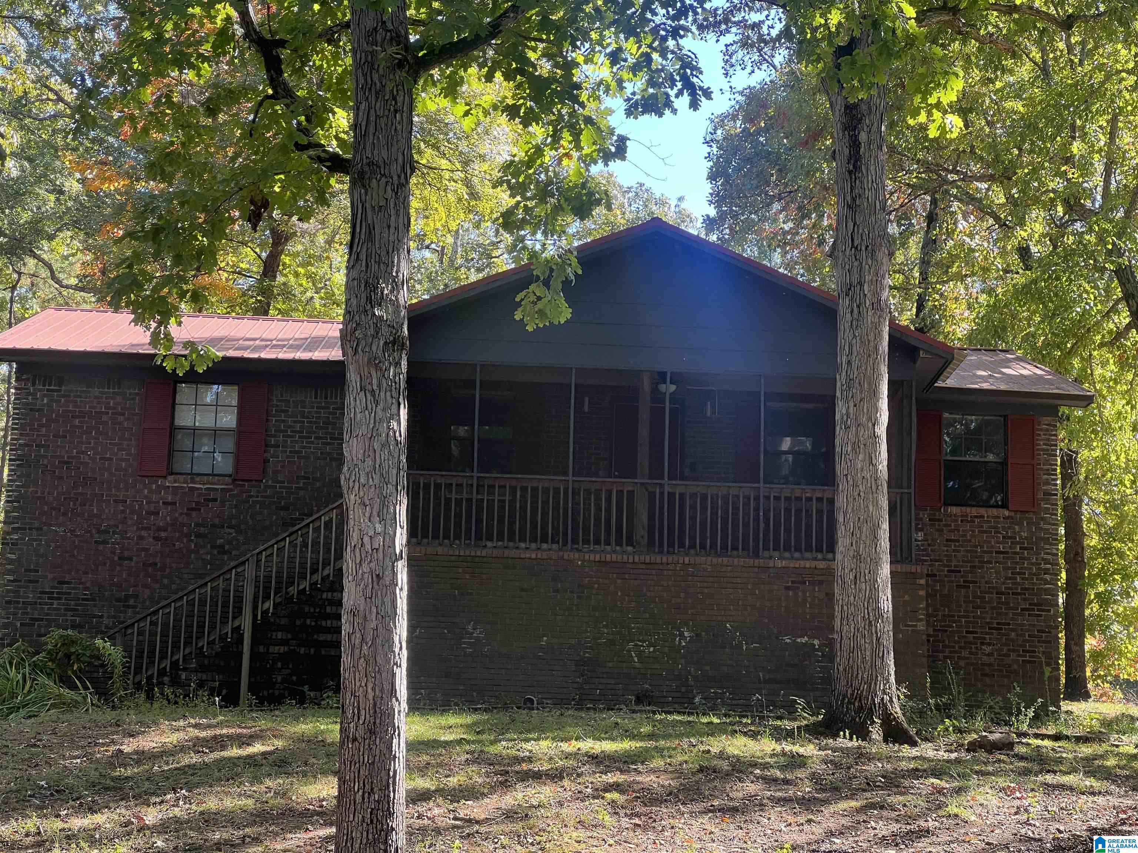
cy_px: 426
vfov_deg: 19.1
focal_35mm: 77
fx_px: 2531
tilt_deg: +12.2
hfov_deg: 25.3
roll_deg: -1.6
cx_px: 569
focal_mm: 9
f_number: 2.8
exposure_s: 1/99
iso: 50
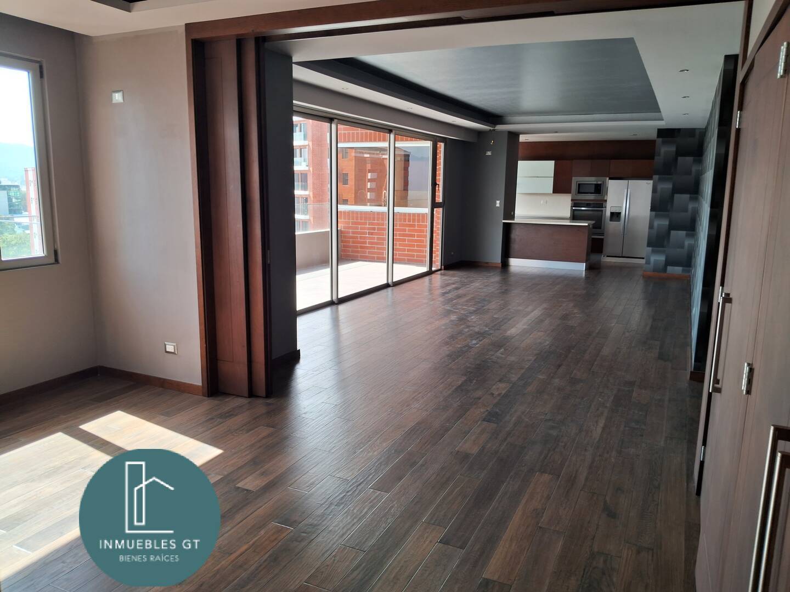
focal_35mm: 26
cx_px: 395
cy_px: 296
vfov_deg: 53.1
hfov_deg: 67.3
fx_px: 593
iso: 40
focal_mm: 3.98
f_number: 1.8
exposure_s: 1/40
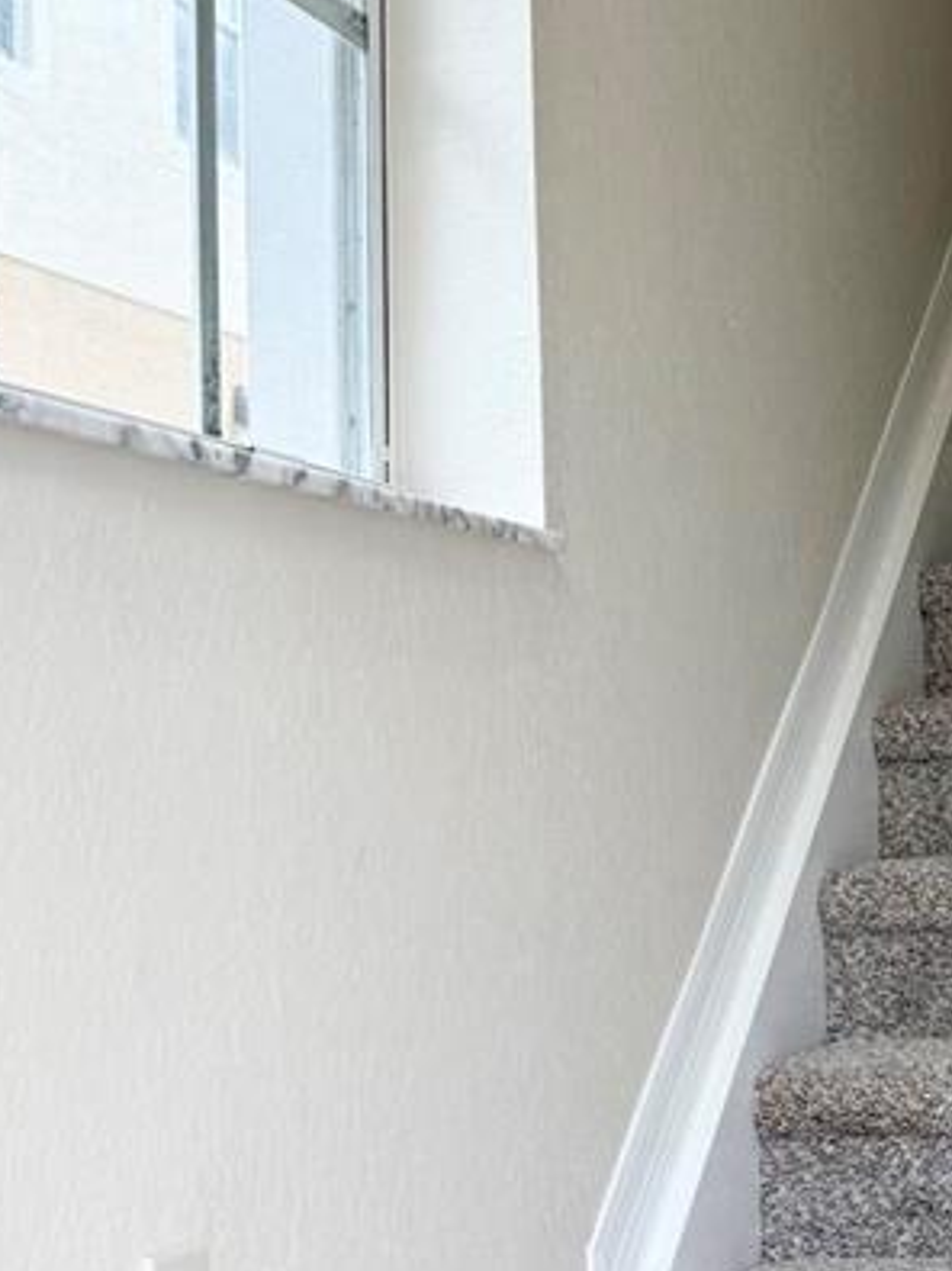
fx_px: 2678
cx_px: 1270
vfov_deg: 26.6
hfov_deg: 18.6
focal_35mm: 73
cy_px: 743
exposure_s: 1/383
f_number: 1.78
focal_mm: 6.76
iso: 80
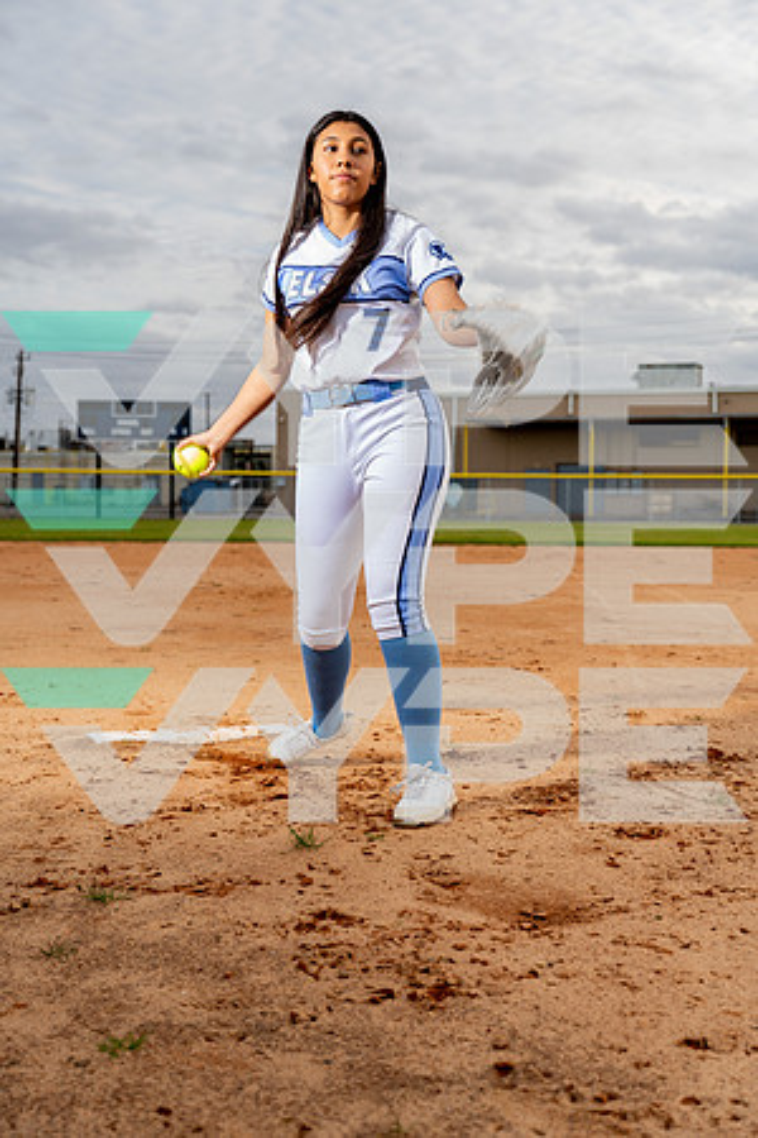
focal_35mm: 45
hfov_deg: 29.9
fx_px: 1421
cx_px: 379
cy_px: 569
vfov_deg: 43.6
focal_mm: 45
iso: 80
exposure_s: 1/250
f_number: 4
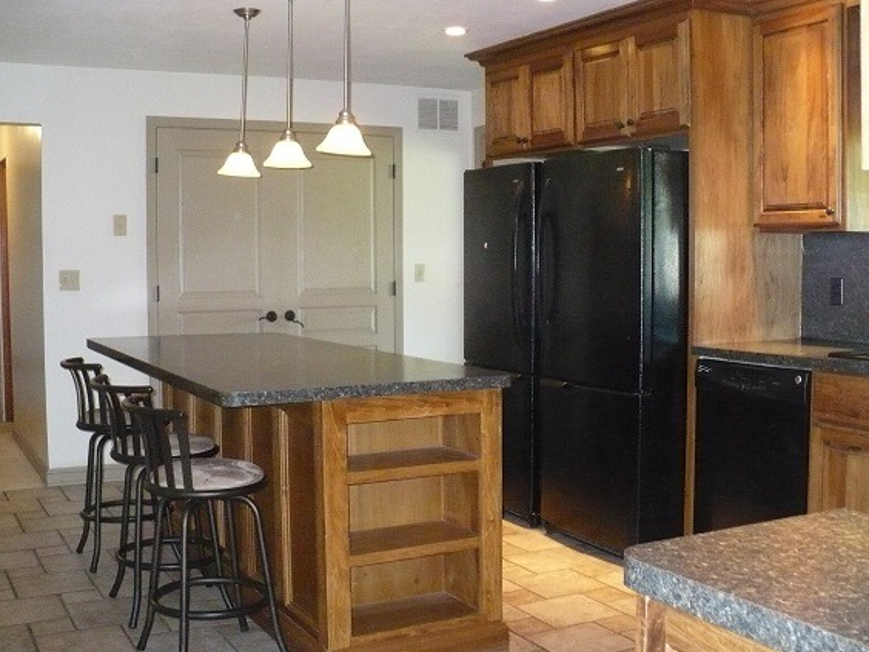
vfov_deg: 34.3
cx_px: 471
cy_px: 319
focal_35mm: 42
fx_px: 1054
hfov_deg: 44.8
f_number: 2.8
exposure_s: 1/30
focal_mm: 6.1
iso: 640
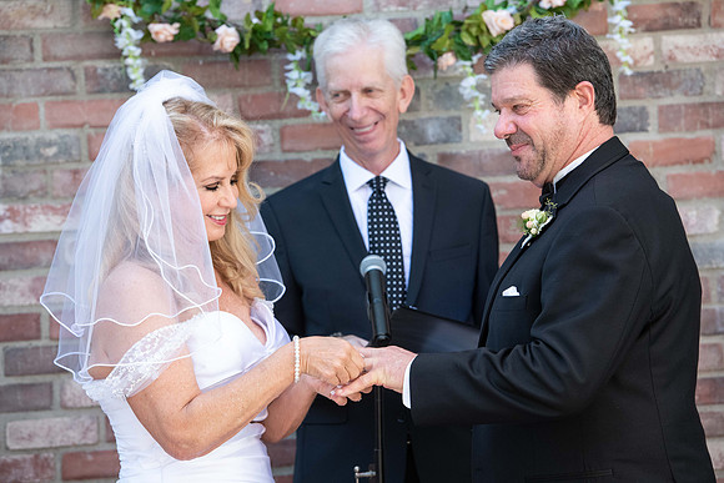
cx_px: 362
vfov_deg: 10.2
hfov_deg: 15.2
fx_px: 2716
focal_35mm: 135
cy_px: 242
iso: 1250
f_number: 5
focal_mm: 135
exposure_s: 1/640
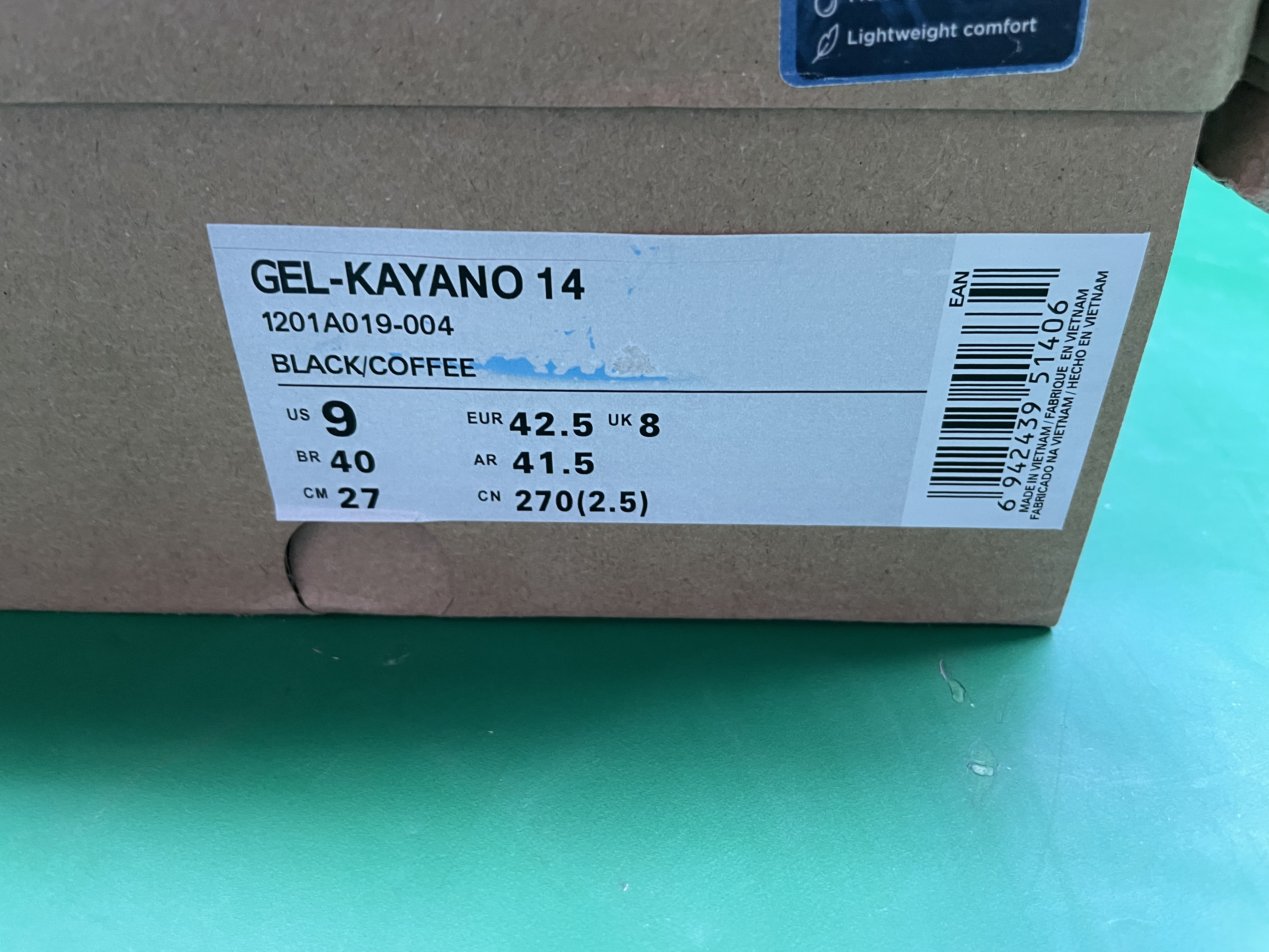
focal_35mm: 26
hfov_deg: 67.3
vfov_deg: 53.1
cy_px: 476
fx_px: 953
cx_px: 634
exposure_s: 1/96
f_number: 1.6
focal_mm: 4.2
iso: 125
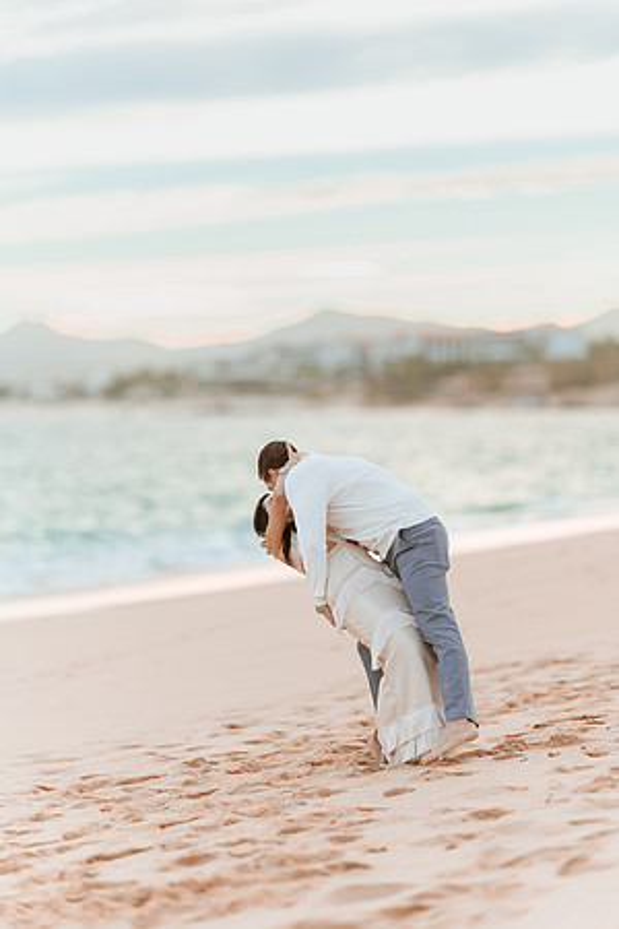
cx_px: 310
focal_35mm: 135
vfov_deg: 15.2
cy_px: 464
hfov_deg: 10.2
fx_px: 3482
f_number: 1.8
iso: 320
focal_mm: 135
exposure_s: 1/5000
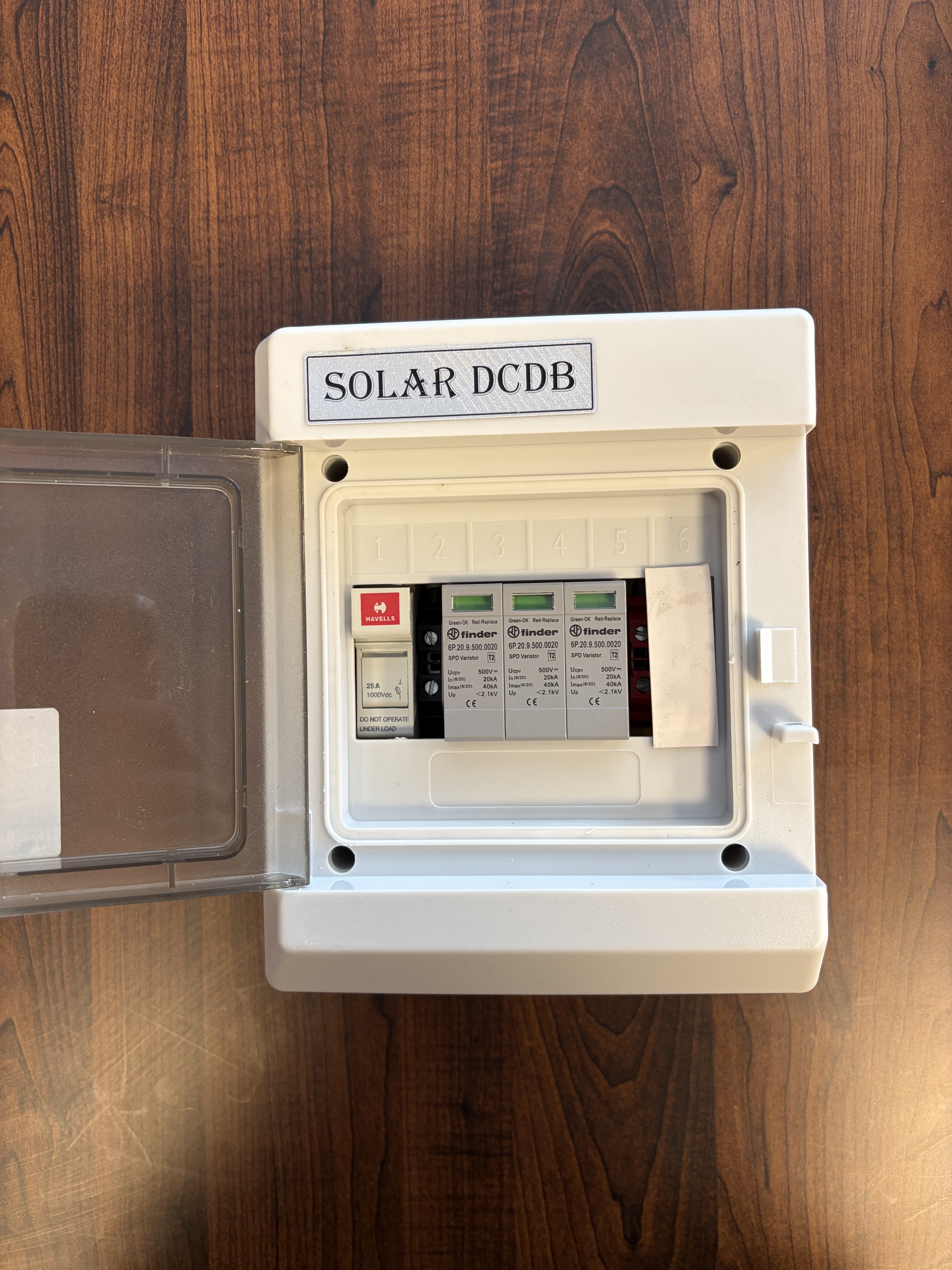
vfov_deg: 67.3
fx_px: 953
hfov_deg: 53.1
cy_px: 635
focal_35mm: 26
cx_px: 476
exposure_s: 1/50
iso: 80
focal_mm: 5.96
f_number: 1.6
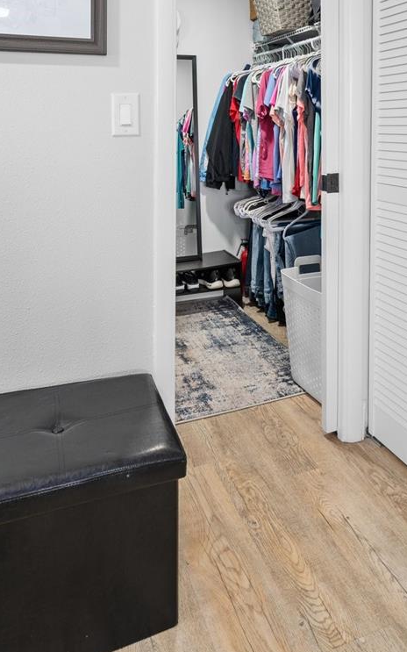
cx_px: 248
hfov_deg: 44.2
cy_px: 146
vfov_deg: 61.8
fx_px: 497
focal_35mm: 28
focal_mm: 17
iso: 320
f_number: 8
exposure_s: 1/2
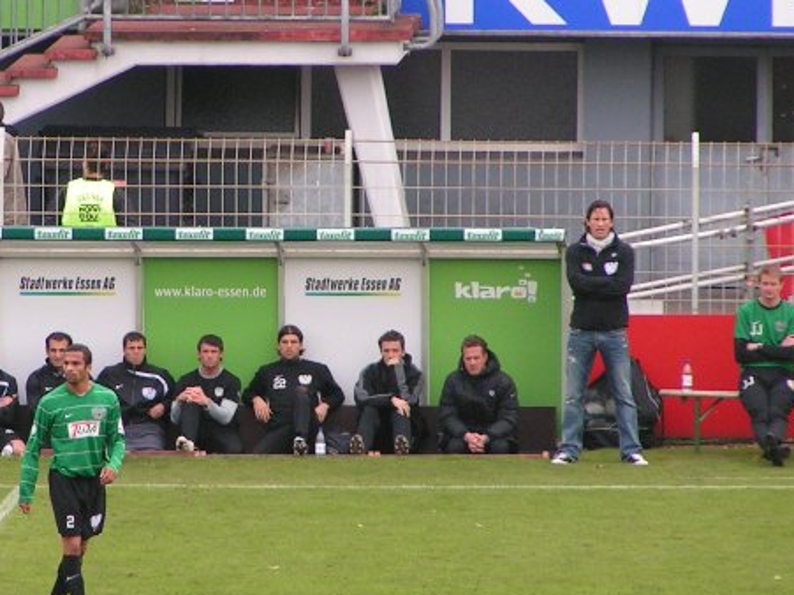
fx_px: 12658
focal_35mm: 552
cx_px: 183
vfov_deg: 2.7
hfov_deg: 3.6
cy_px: 232
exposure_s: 1/320
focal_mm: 47.6
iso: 100
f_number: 3.5
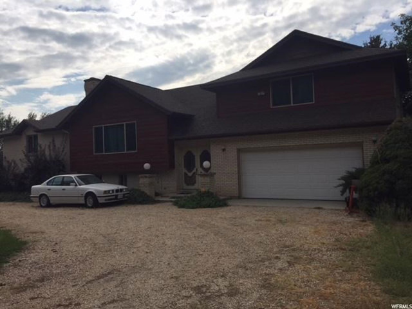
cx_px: 206
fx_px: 345
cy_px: 154
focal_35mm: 29
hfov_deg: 61.7
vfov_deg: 48.2
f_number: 2.2
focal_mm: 4.15
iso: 32
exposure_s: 1/4405
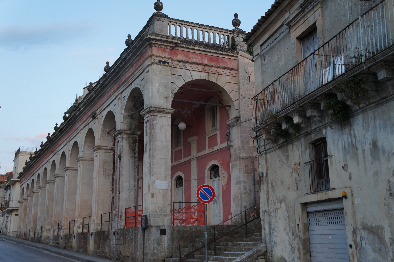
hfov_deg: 47.9
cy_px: 131
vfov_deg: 33.0
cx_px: 197
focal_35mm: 40
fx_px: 443
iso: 500
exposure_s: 1/160
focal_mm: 27
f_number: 4
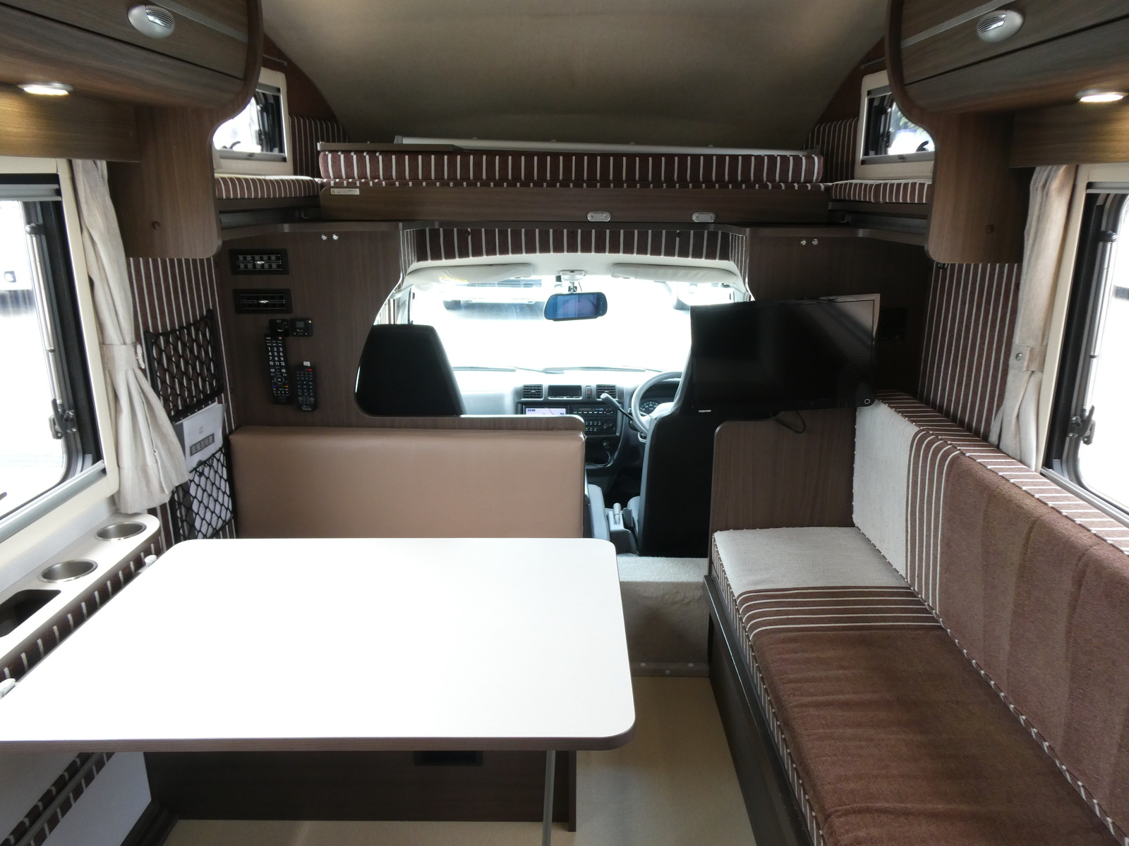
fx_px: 783
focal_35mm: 24
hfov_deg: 71.6
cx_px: 564
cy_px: 423
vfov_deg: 56.8
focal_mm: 4.3
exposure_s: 1/60
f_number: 3.3
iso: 160
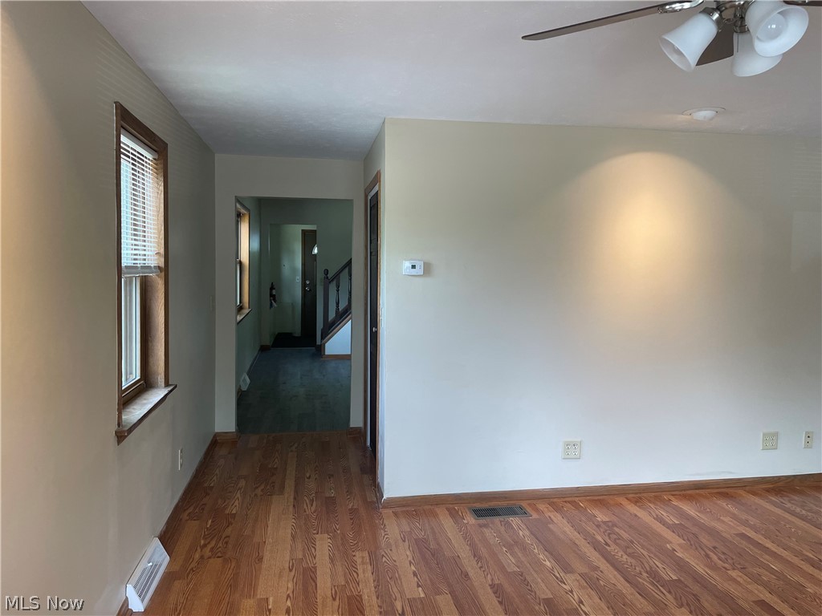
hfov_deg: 67.3
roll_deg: +0.0
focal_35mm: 26
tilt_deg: -2.5
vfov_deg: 53.1
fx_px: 617
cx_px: 411
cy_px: 308
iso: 125
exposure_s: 1/121
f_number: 1.6
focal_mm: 4.2
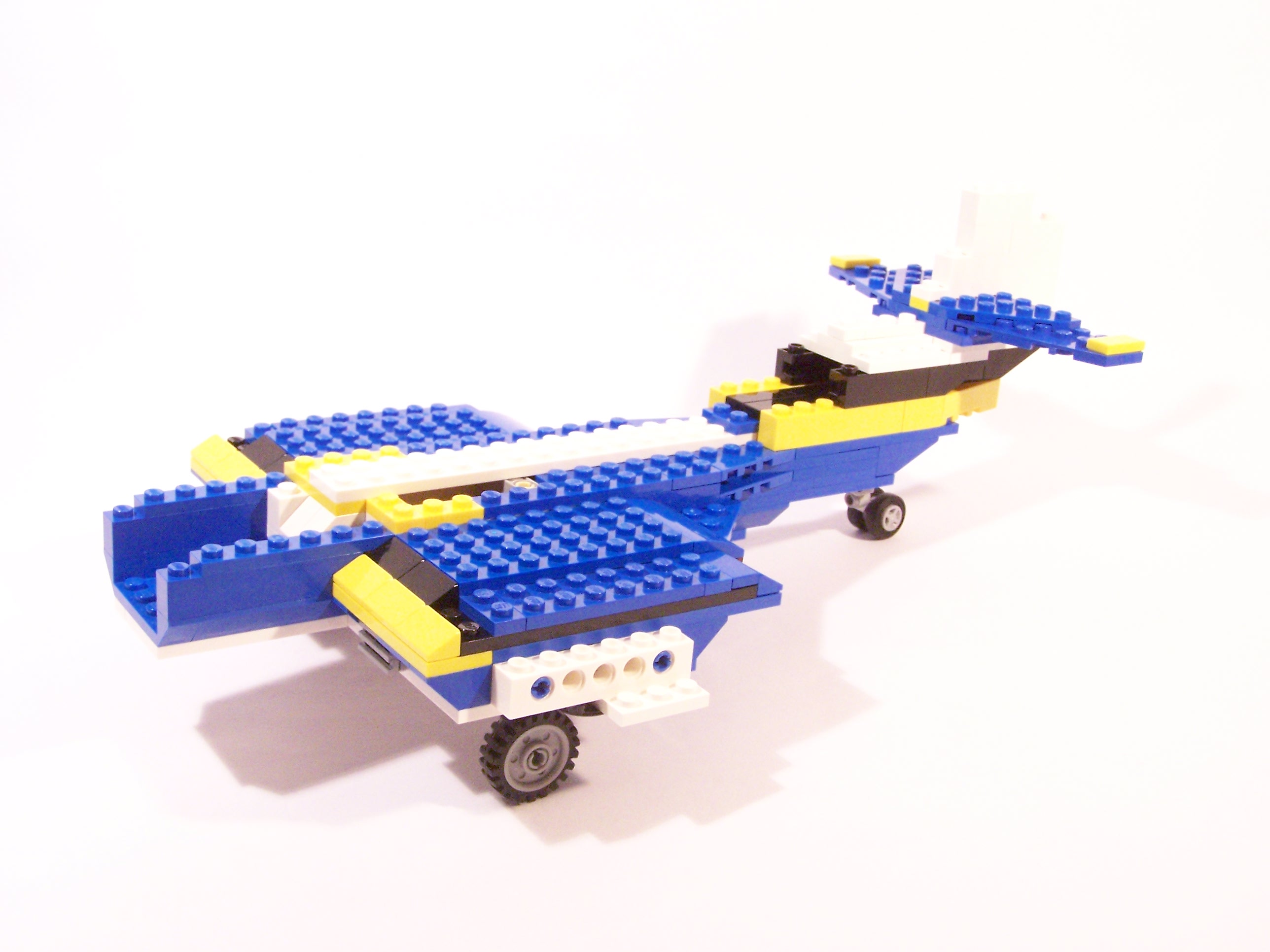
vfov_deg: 33.6
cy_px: 476
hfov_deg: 43.9
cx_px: 635
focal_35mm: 43
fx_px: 1578
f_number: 3.6
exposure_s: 1/20
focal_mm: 7.1
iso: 400
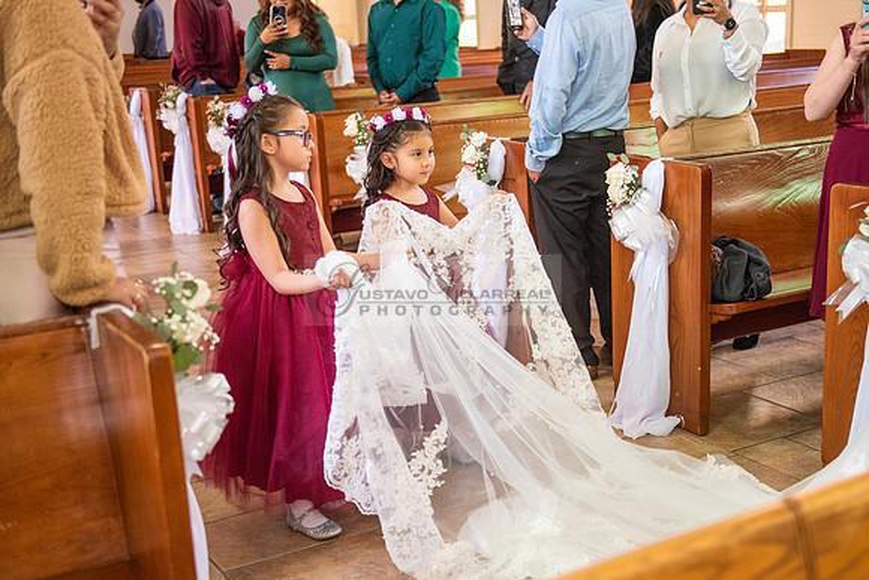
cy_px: 337
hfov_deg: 38.9
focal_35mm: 51
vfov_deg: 26.5
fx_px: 1228
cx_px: 486
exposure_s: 1/250
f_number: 2.8
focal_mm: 42
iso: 2000
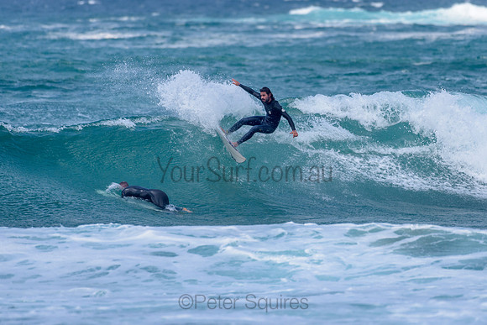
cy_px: 120
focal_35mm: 636
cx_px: 278
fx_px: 8609
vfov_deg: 2.2
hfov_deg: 3.2
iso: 160
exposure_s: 1/2000
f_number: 5.6
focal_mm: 500
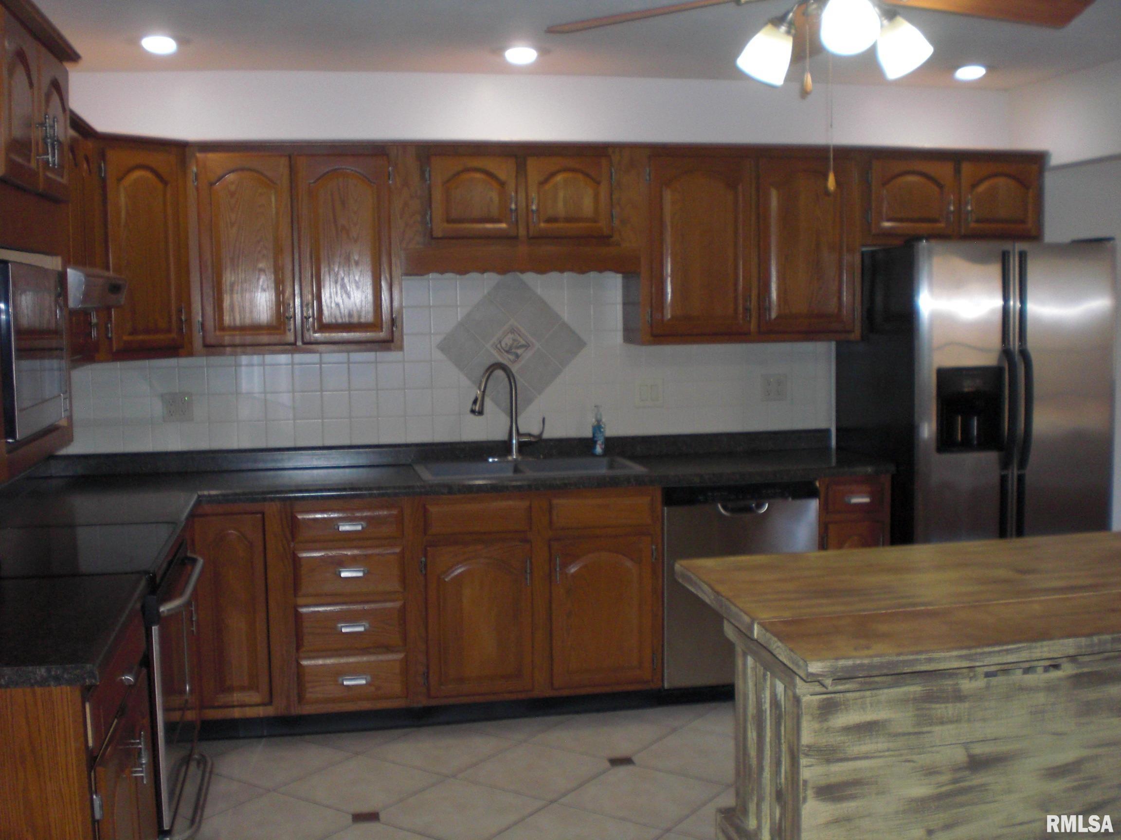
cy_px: 420
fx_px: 1231
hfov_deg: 49.0
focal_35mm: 38
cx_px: 560
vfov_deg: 37.7
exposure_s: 1/60
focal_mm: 6.3
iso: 200
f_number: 3.1
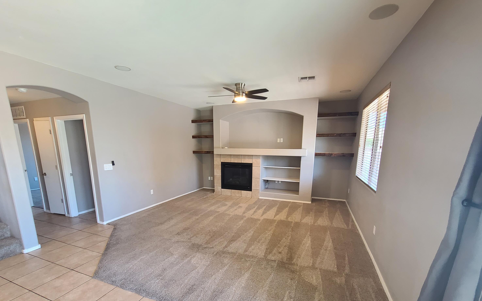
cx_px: 242
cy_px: 181
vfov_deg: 77.7
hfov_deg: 105.3
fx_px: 184
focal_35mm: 14
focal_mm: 2.2
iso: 400
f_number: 2.2
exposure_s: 1/60
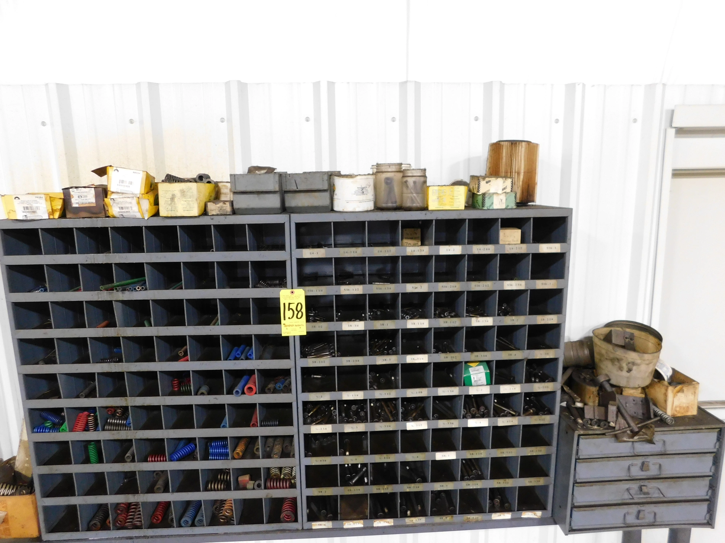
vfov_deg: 58.9
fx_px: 482
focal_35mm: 23
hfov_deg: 73.9
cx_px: 362
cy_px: 272
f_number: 3
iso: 400
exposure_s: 1/20
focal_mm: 4
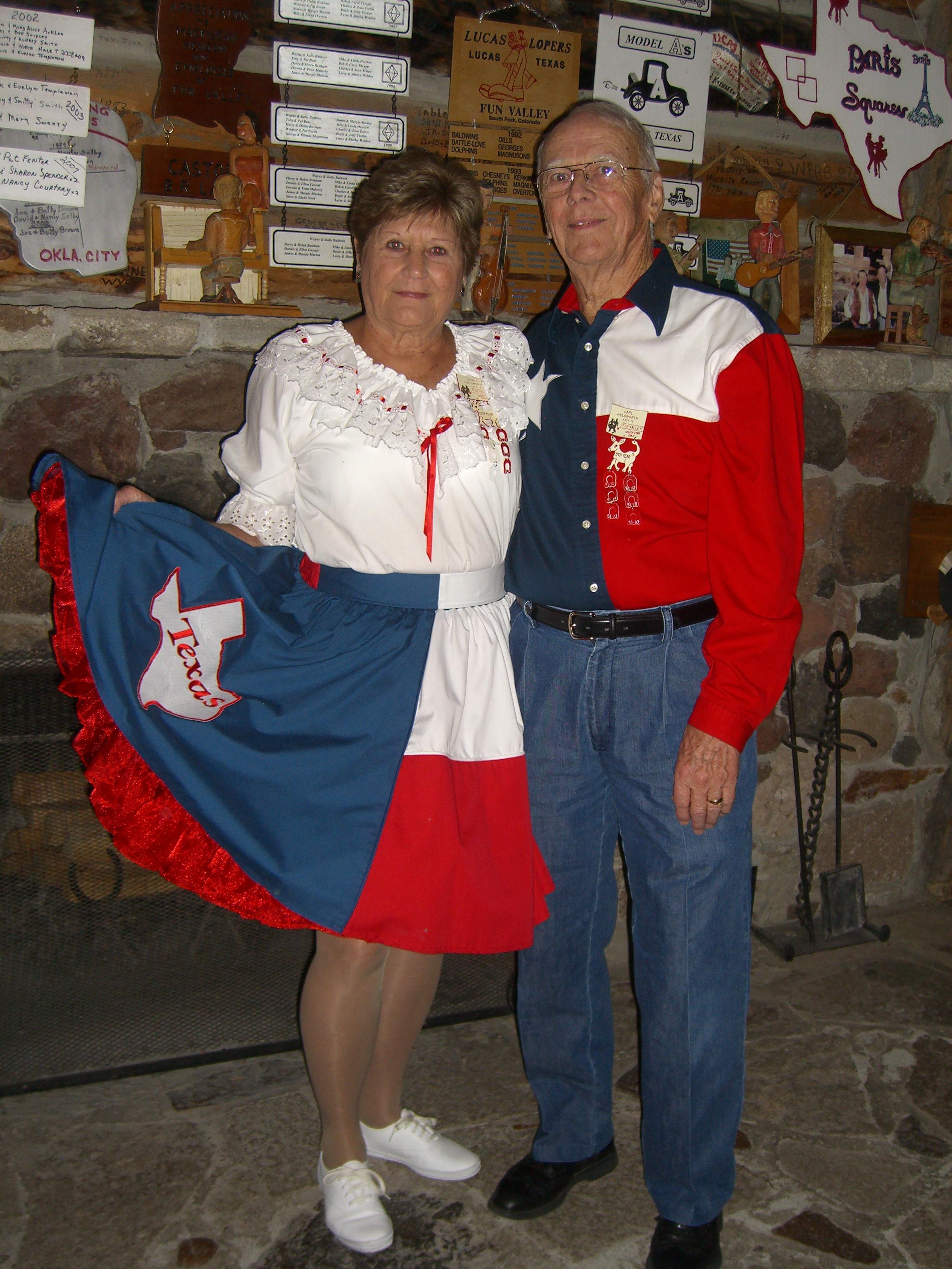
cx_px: 476
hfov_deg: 37.7
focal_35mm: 38
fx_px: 1393
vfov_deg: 49.0
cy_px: 634
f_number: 2.8
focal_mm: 7.9
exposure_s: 1/60
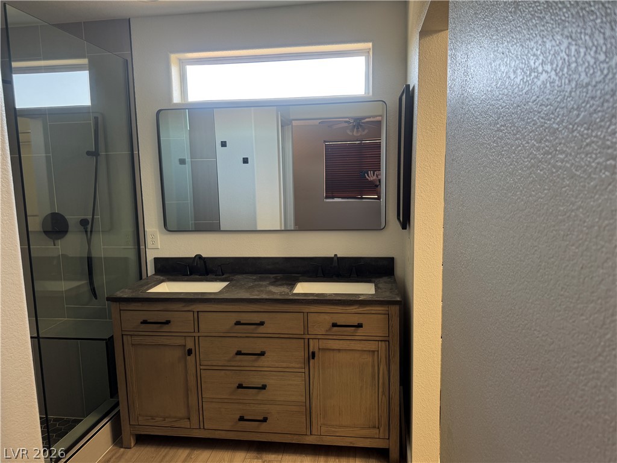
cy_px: 232
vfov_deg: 56.8
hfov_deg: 71.6
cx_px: 308
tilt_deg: -8.0
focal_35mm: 24
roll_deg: +1.4
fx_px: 428
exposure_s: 1/60
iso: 100
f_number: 1.78
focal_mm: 6.76
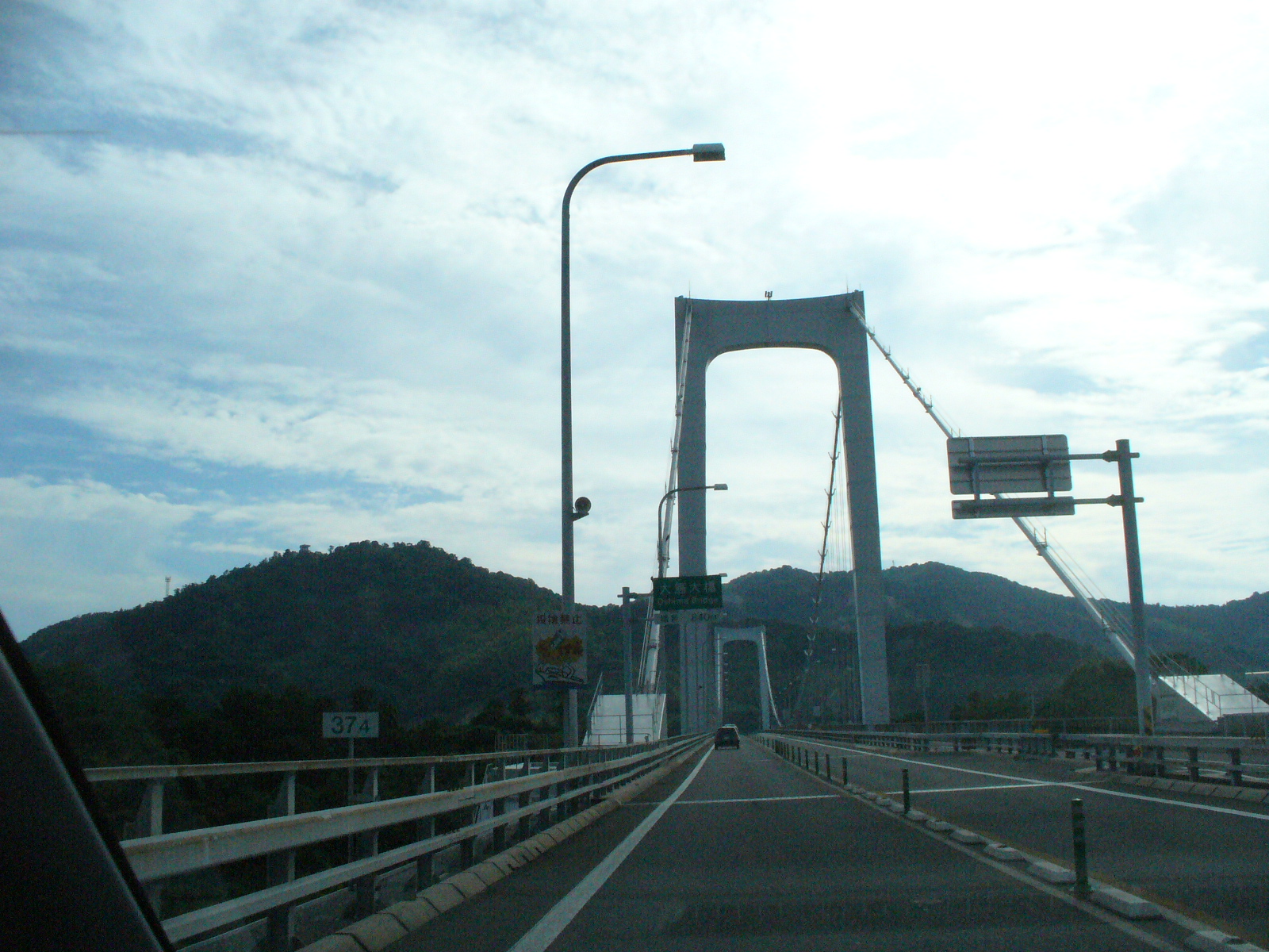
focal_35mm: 37
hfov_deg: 50.1
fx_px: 1356
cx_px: 634
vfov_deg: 38.7
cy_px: 476
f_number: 5.6
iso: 400
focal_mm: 6.1
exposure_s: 1/2000
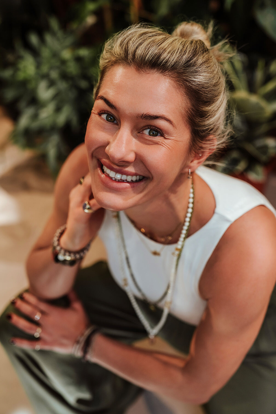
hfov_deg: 26.0
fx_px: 598
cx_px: 138
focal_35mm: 52
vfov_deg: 38.2
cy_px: 207
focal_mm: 52
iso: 500
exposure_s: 1/200
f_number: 2.8
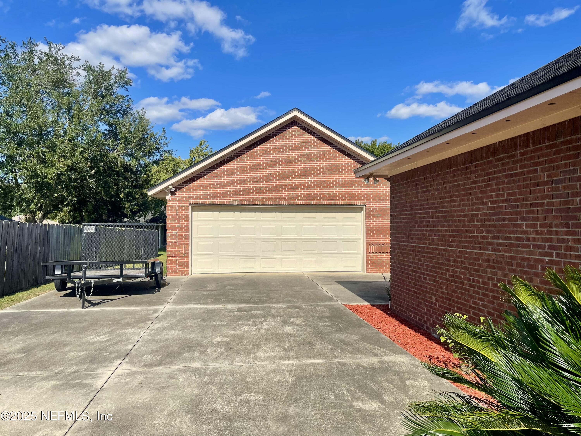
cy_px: 218
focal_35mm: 26
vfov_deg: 53.1
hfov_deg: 67.3
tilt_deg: +1.0
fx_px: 436
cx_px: 290
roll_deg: +0.6
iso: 32
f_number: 1.6
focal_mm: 4.2
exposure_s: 1/4464
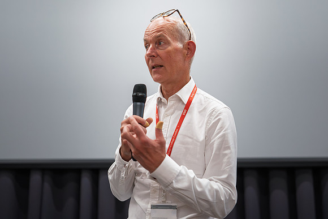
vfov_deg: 26.2
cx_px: 174
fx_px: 469
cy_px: 85
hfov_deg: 38.5
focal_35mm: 51
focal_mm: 40
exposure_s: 1/250
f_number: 2
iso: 1600
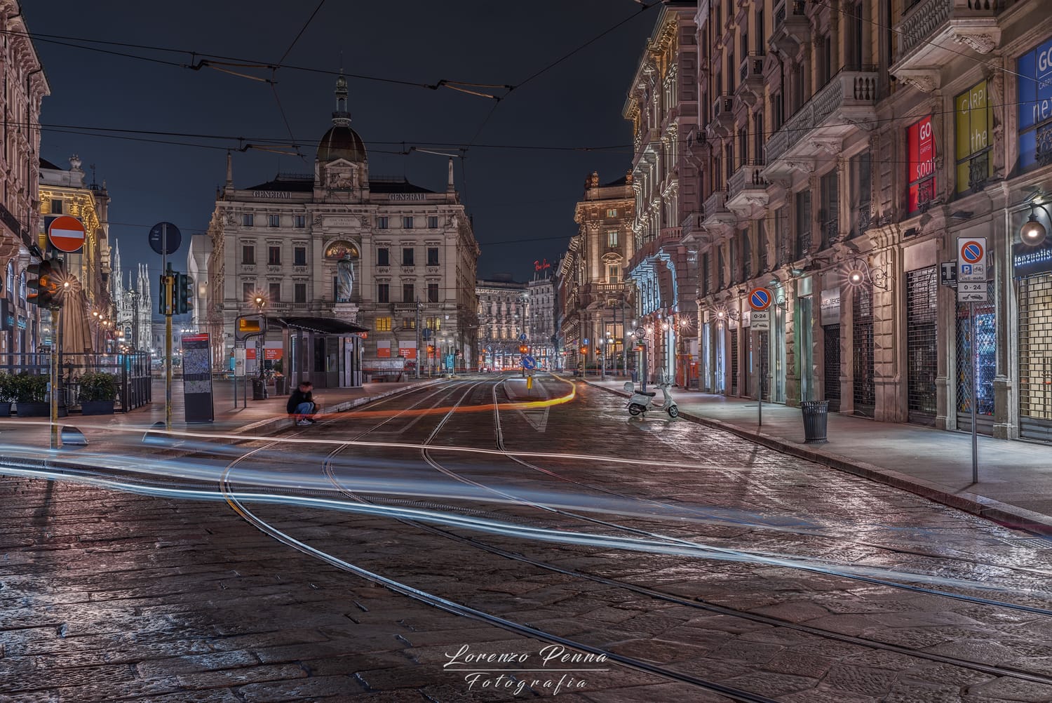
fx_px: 1170
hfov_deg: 48.4
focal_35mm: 40
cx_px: 526
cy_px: 352
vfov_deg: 33.4
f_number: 7.1
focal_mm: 40
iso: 100
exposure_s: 30
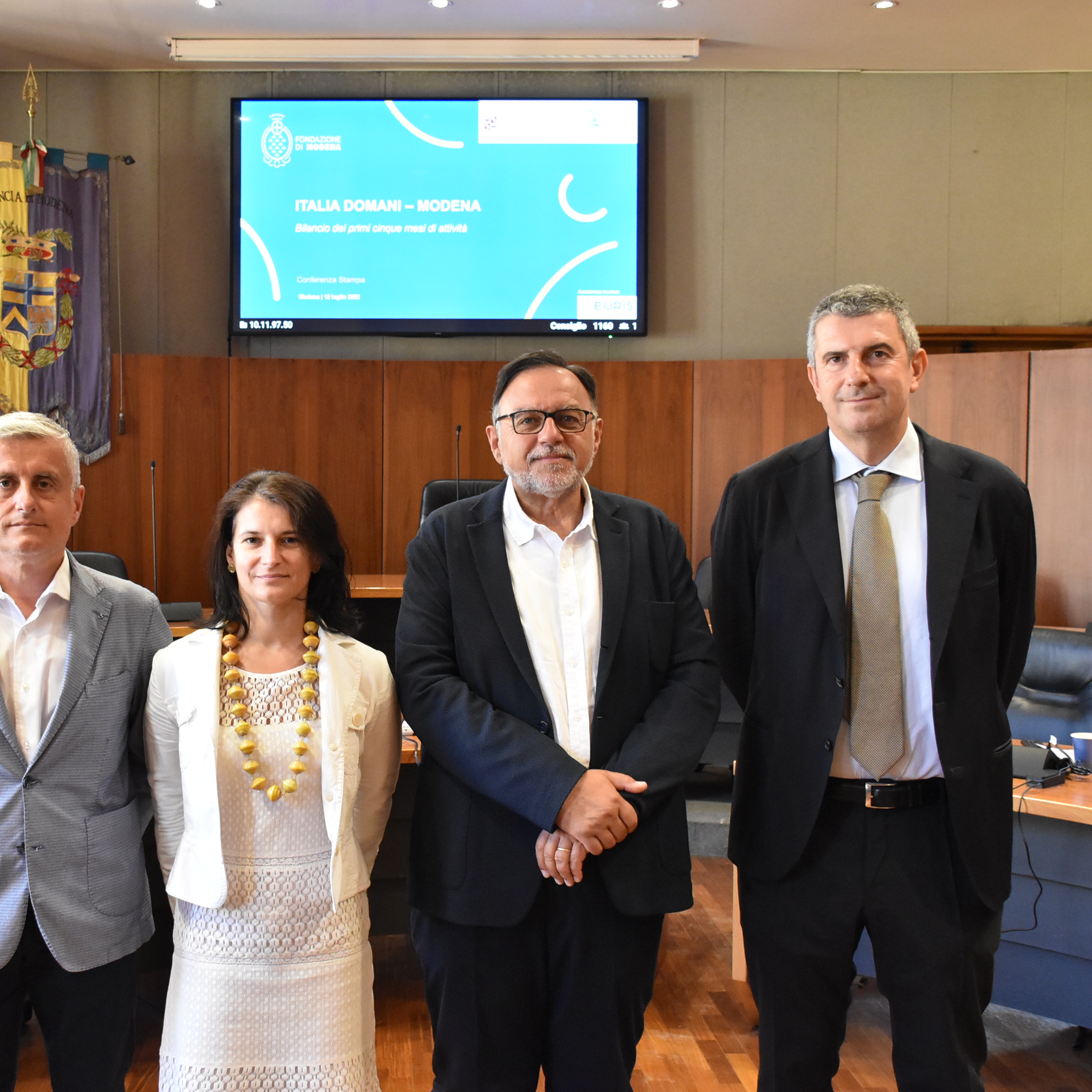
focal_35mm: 45
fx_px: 1593
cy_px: 545
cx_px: 375
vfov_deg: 37.8
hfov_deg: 37.5
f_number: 5.6
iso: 3200
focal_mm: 23
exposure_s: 1/125
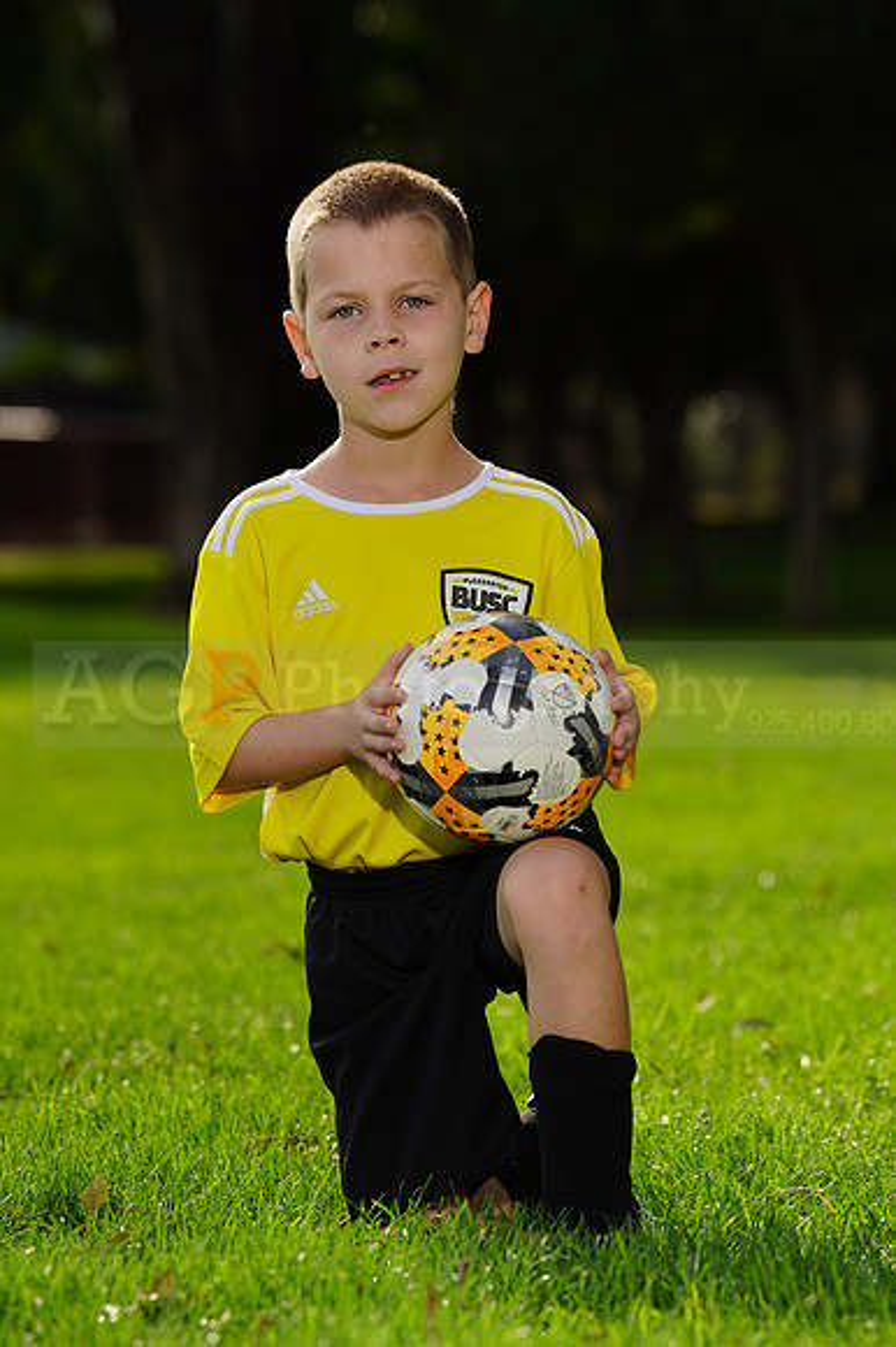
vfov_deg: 8.4
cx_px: 448
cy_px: 674
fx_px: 9120
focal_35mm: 244
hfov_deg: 5.6
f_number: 8
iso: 100
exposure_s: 1/200
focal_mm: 244
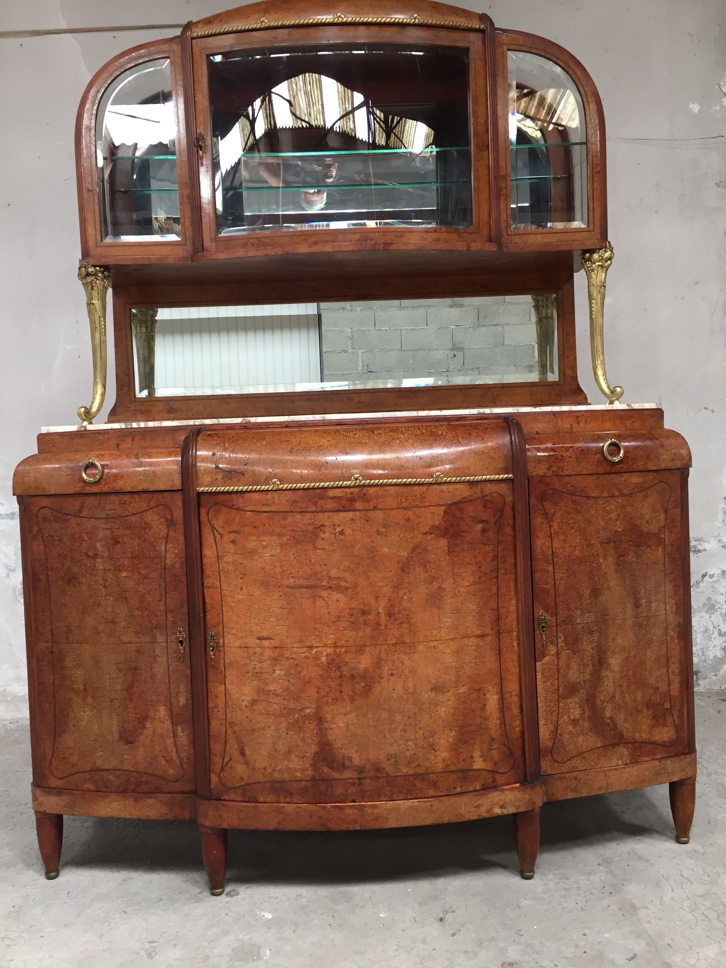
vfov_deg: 61.7
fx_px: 811
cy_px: 484
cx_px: 363
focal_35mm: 29
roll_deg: +3.0
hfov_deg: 48.2
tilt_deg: -2.7
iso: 80
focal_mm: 4.15
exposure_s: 1/33
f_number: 2.2
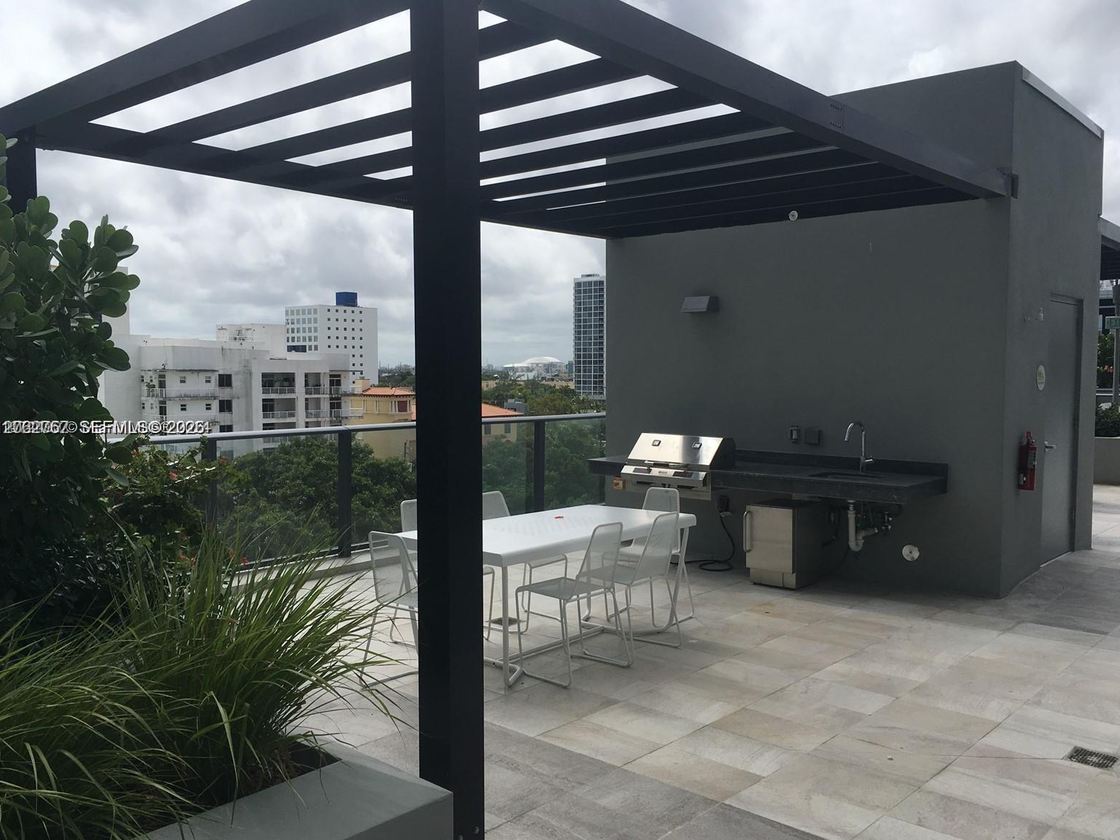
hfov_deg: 60.0
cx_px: 558
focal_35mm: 30
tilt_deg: -2.7
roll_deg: +0.6
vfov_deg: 46.8
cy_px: 429
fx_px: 971
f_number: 2.2
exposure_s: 1/2747
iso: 25
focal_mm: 4.15
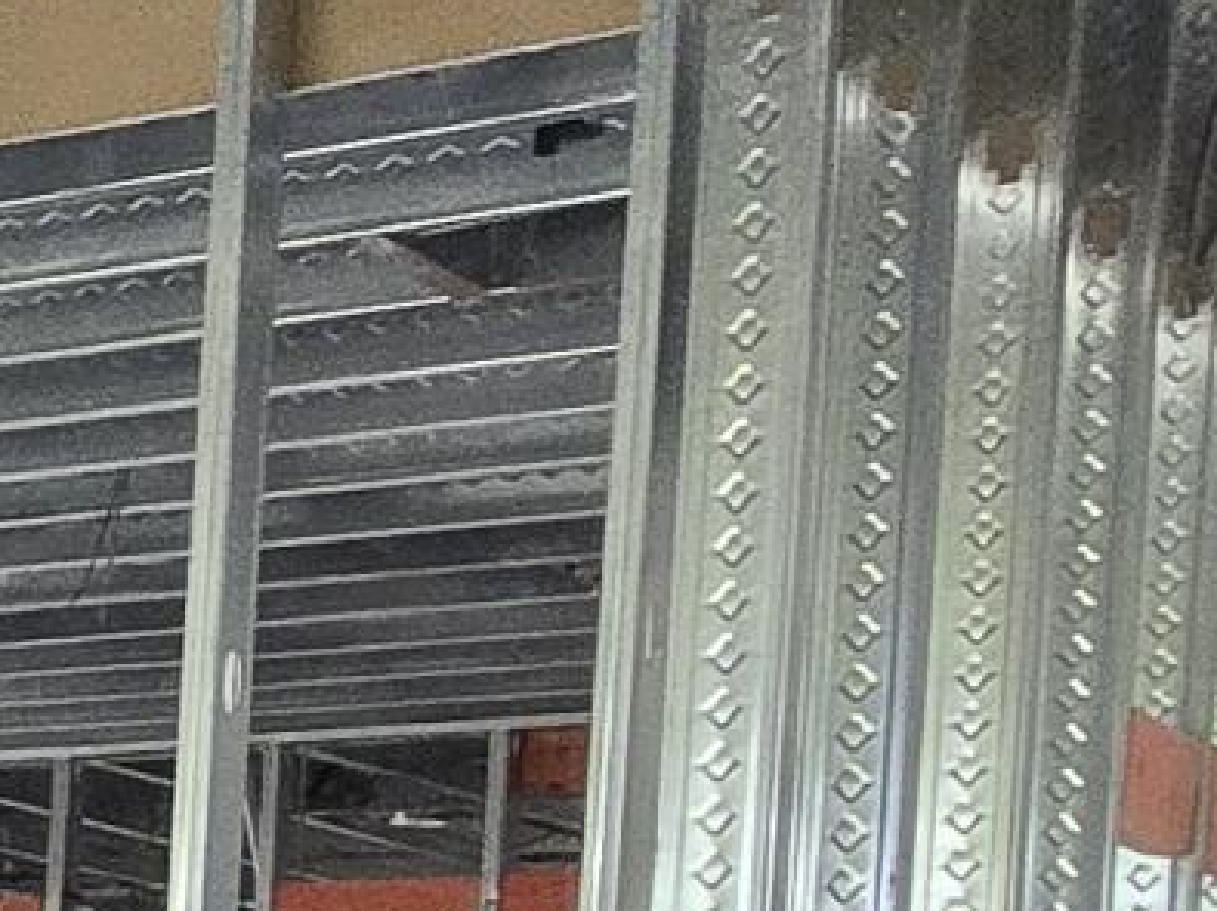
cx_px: -2641
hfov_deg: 10.8
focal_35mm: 99
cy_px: 1316
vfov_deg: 14.1
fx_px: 3478
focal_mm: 2.2
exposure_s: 1/60
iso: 250
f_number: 2.2
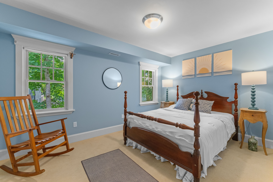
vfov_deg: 77.0
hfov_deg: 100.0
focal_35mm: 15
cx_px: 136
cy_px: 91
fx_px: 114
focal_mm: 15.1
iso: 2500
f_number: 11
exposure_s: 1/6
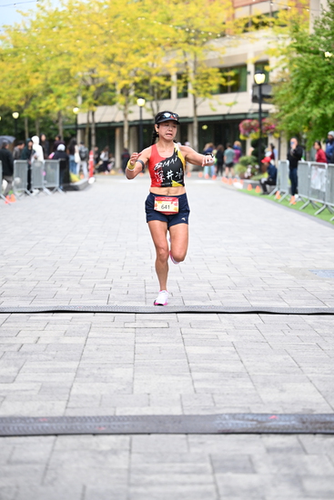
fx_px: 1252
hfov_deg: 15.2
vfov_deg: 22.6
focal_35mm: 90
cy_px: 250
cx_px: 167
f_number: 2.8
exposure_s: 1/1600
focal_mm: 90
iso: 1250
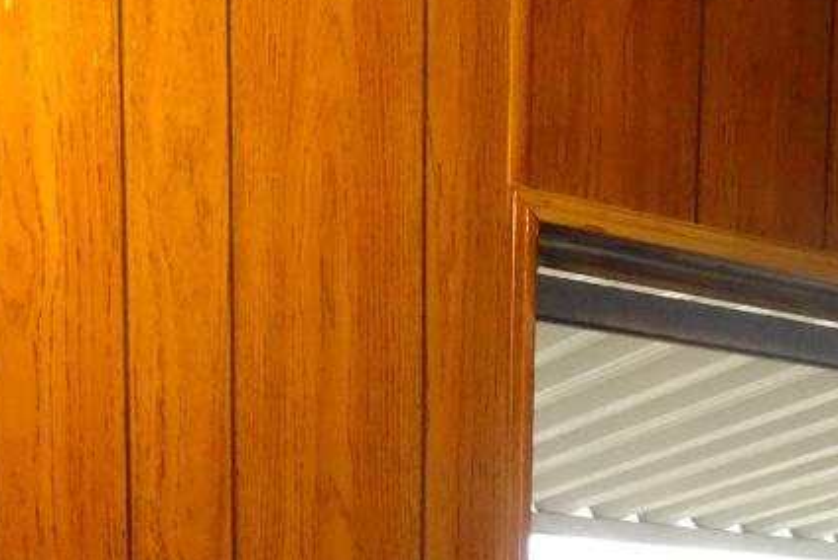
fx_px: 2050
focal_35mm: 88
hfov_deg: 22.2
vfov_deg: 13.7
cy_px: 1048
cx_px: 852
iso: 400
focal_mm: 4.1
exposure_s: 1/30
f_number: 3.5
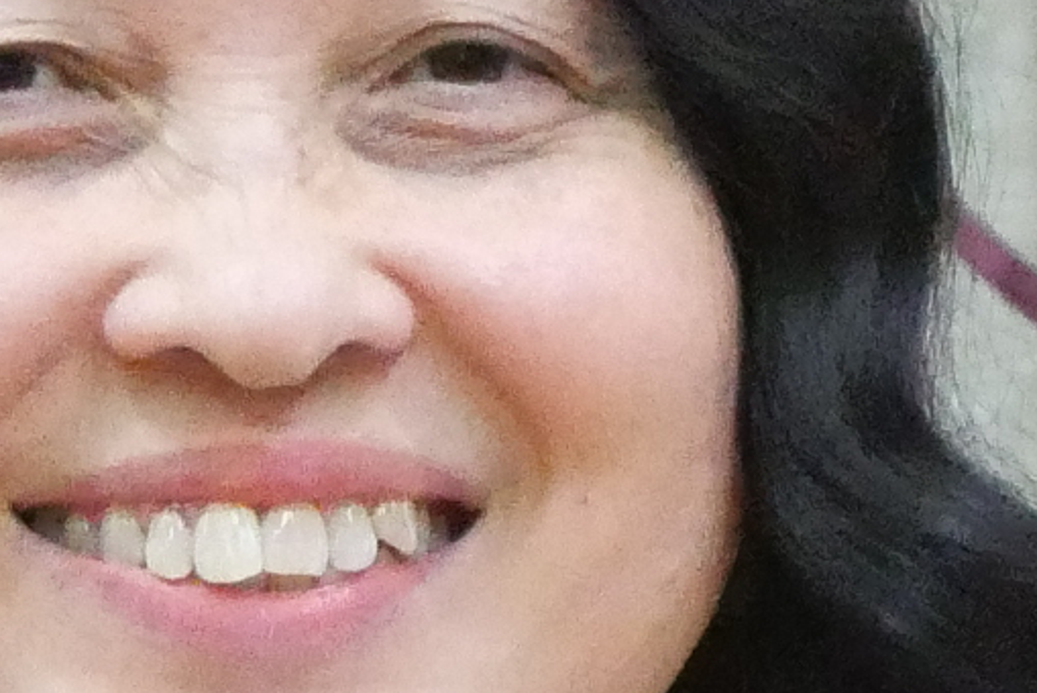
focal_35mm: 787
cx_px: 228
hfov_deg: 2.6
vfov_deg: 1.7
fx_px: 22682
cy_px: 1419
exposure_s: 1/40
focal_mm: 52
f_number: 5.6
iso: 6400
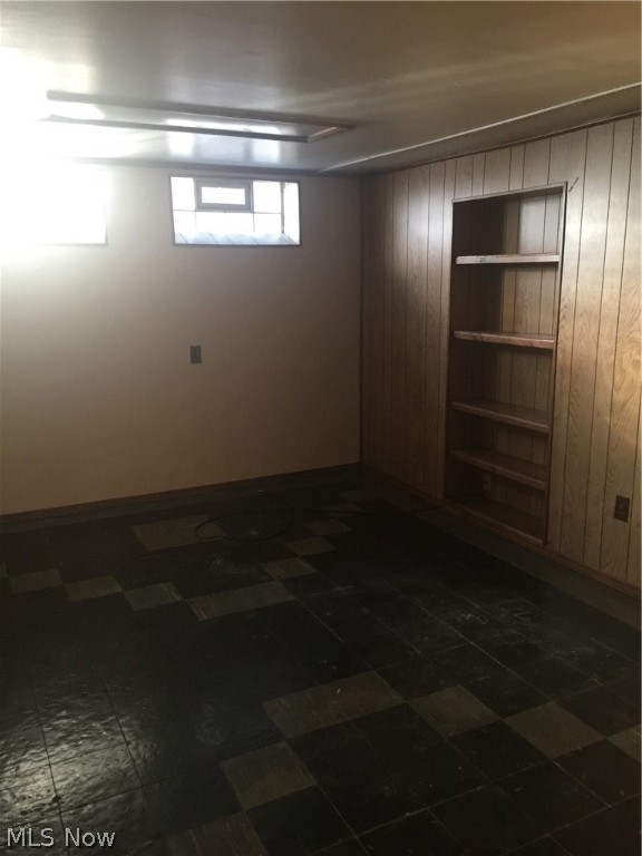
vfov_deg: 61.7
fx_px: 717
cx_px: 321
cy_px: 428
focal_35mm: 29
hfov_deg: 48.2
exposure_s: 1/15
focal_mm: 4.15
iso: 125
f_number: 2.2
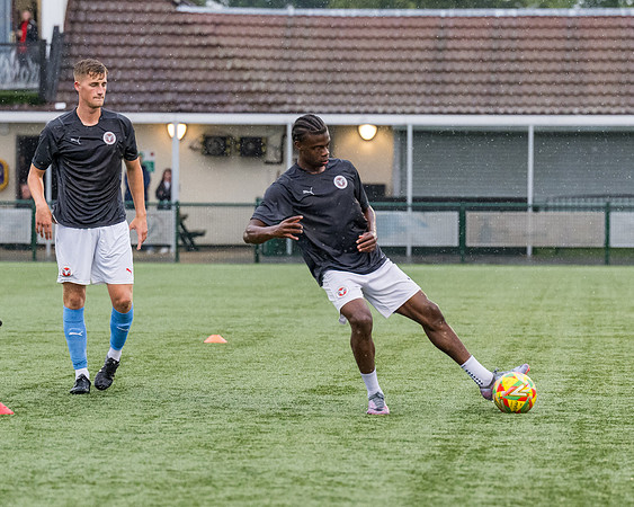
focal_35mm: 213
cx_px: 304
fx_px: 3994
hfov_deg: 9.1
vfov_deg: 7.3
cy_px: 295
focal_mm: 102
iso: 2000
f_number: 2.8
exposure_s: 1/1600
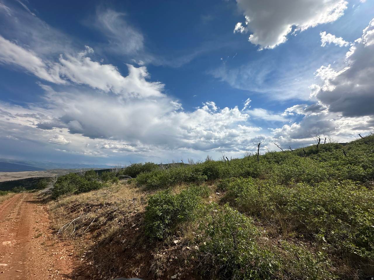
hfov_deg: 102.1
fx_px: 151
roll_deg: -1.8
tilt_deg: +11.0
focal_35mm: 14
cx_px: 187
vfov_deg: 85.7
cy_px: 140
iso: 50
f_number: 2.2
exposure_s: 1/5291
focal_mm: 2.22
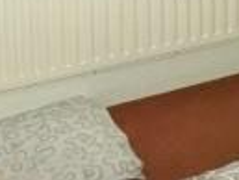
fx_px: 857
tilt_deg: -6.3
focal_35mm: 124
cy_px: -176
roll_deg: +0.5
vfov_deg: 10.9
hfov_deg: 14.2
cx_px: 415
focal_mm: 4.15
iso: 250
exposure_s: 1/17
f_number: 2.2
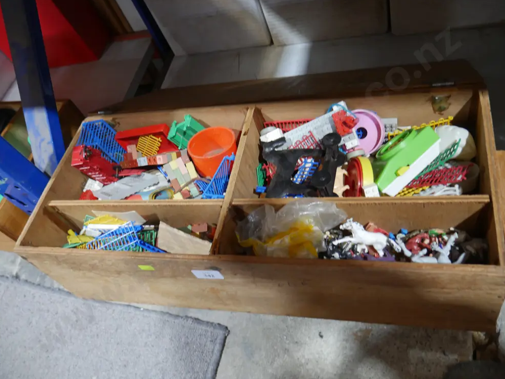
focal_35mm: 29
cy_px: 192
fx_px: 423
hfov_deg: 61.6
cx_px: 246
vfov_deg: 48.2
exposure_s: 1/60
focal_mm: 14
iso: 800
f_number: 3.5
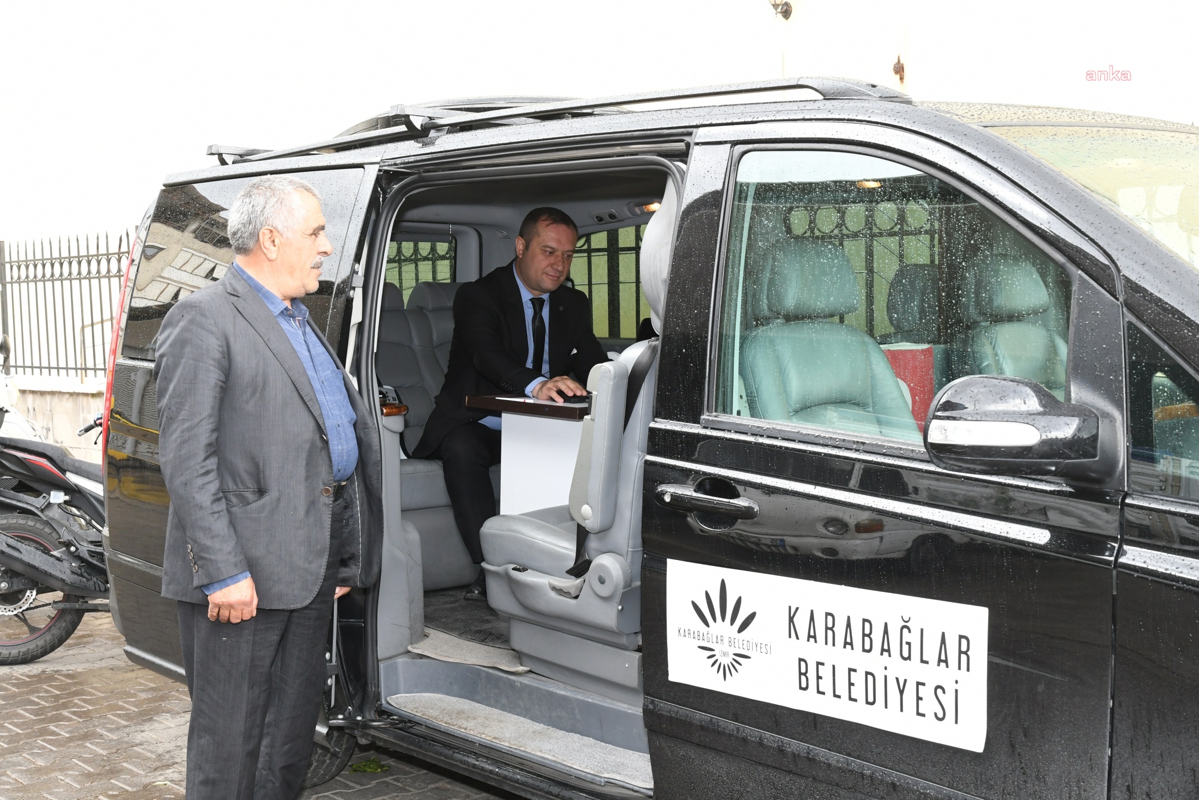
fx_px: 1499
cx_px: 600
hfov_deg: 43.6
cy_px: 400
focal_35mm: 45
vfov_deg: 29.9
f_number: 7.1
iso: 1000
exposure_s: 1/80
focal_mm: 30
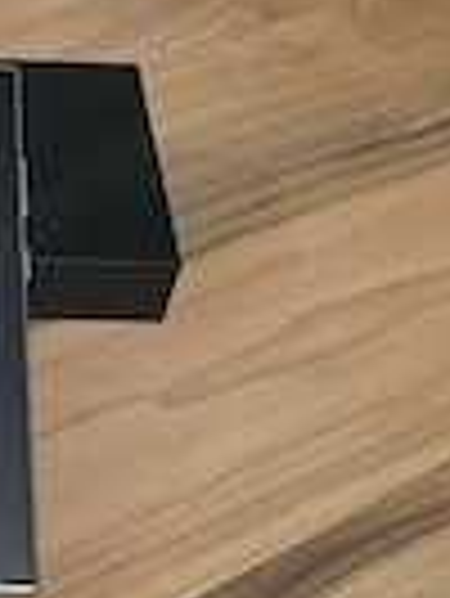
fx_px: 1194
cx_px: -54
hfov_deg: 20.3
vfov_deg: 28.1
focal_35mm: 69
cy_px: 252
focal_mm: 6.25
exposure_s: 1/100
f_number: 1.7
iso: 1600
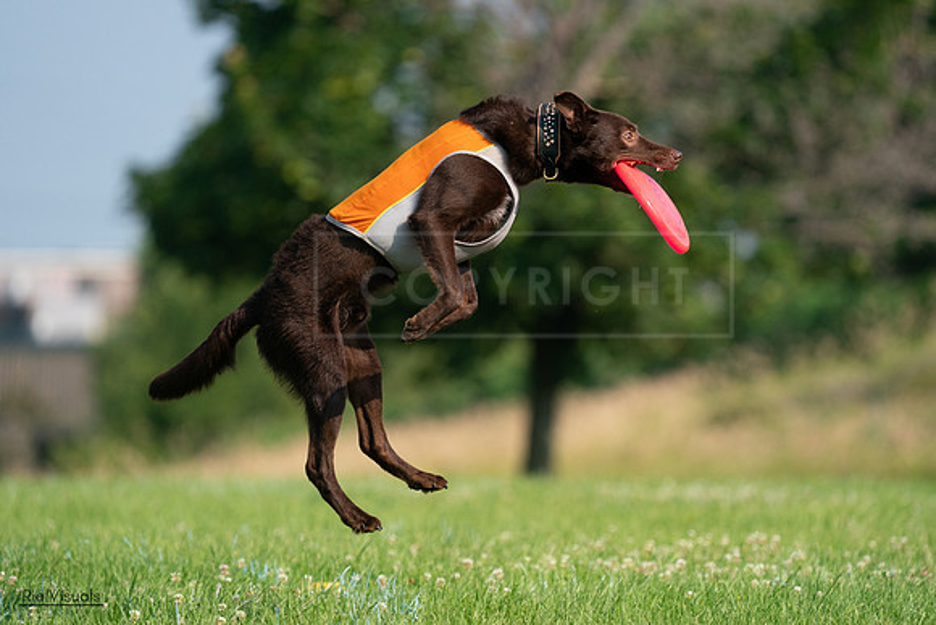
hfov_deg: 4.8
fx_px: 11260
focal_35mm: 433
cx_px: 468
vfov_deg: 3.2
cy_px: 312
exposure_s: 1/4000
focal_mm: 433
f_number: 6.3
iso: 1250
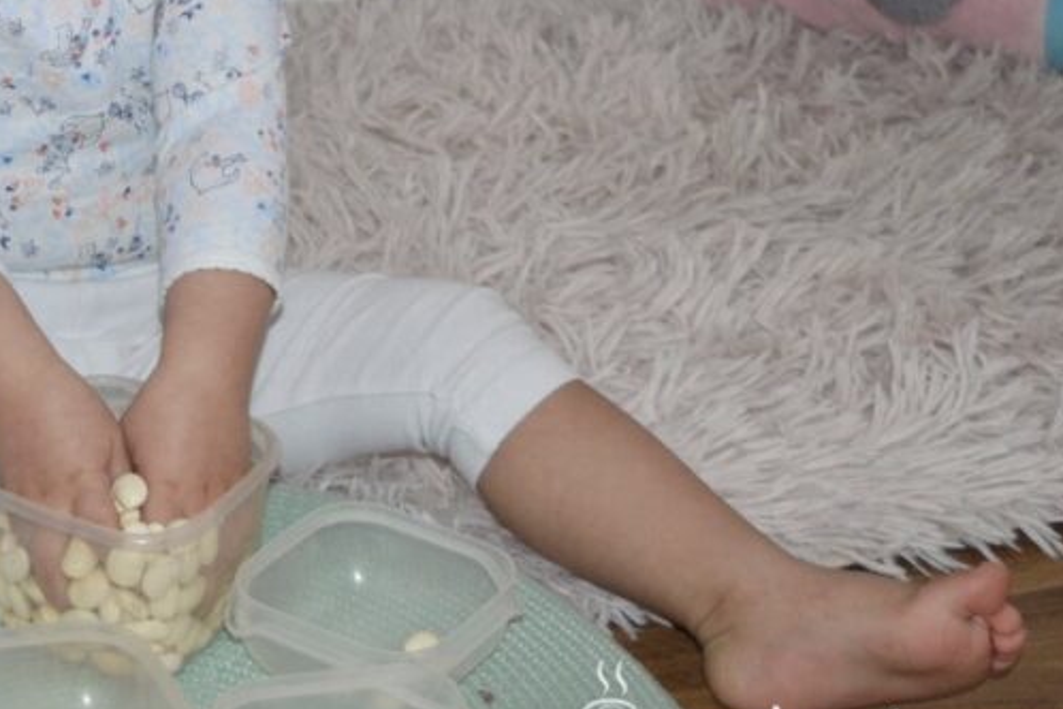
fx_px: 3071
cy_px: 32
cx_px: 38
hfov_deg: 19.2
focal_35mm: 104
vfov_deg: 13.0
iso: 400
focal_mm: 32
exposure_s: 1/60
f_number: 4.5
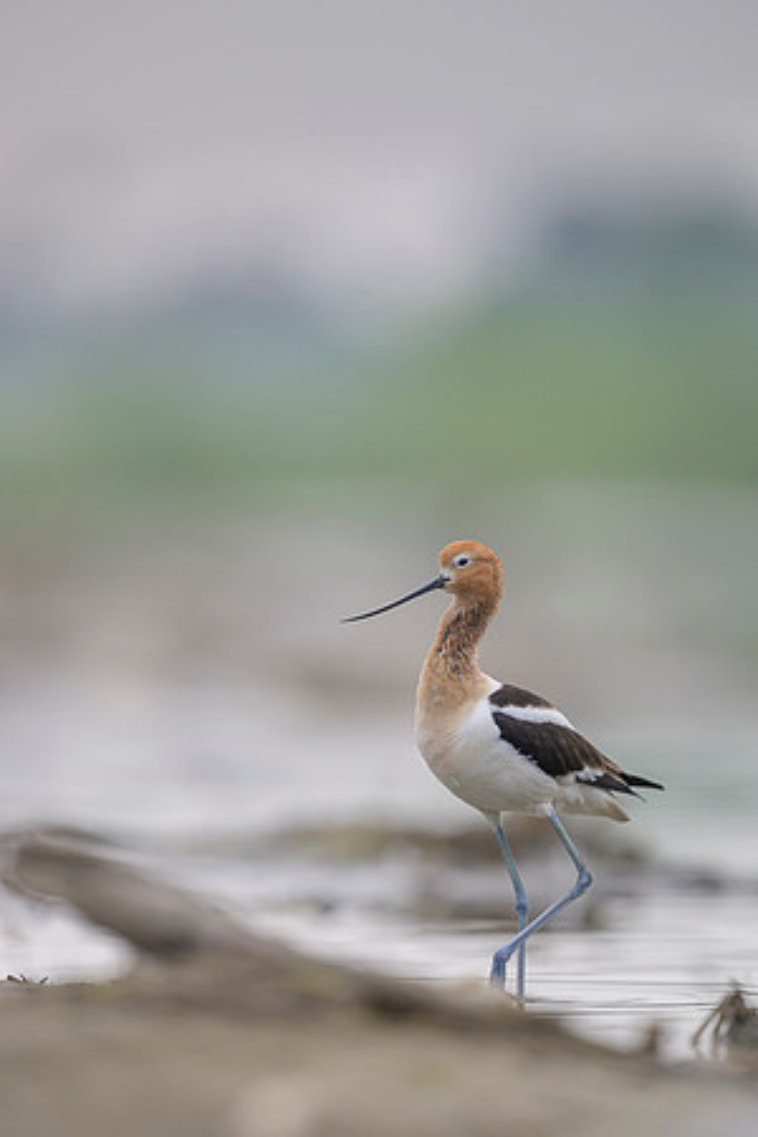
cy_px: 568
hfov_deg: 3.4
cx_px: 379
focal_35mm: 400
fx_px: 12632
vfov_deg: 5.2
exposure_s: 1/2500
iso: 640
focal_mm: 400
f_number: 2.8
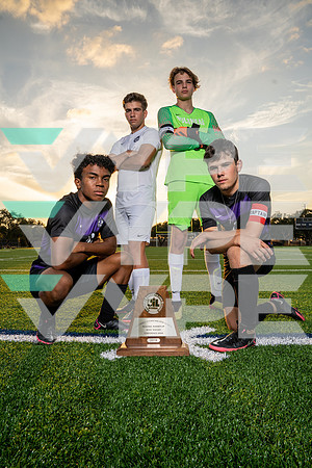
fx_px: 312
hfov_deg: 53.1
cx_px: 156
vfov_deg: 73.7
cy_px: 234
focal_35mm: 24
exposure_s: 1/250
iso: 320
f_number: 8
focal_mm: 24
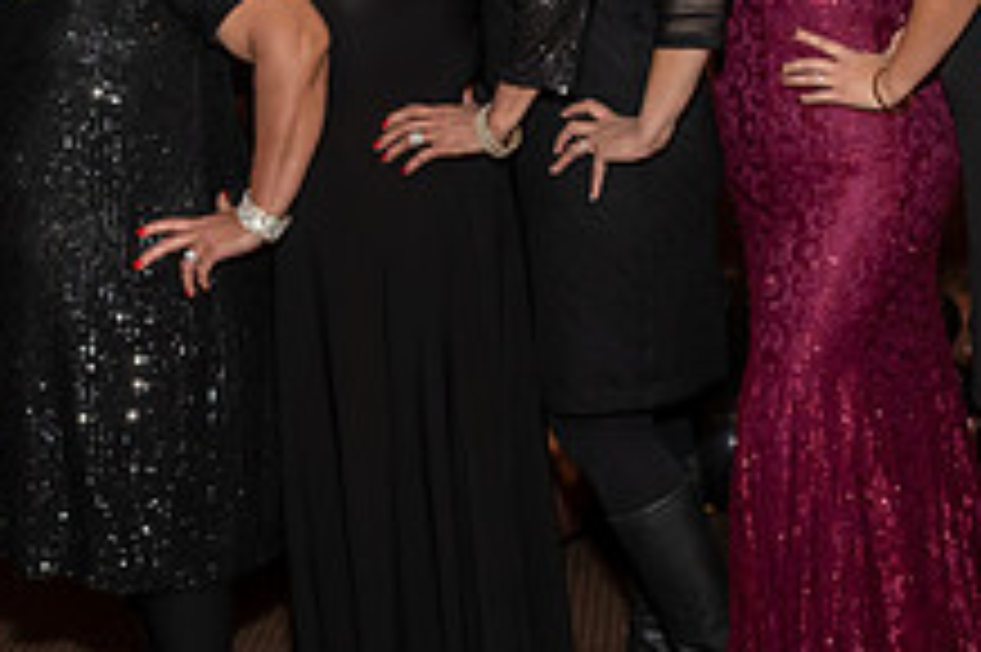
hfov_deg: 24.6
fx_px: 2206
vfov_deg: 16.7
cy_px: 146
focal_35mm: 81
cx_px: 813
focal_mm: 17
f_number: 9
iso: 640
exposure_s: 1/250
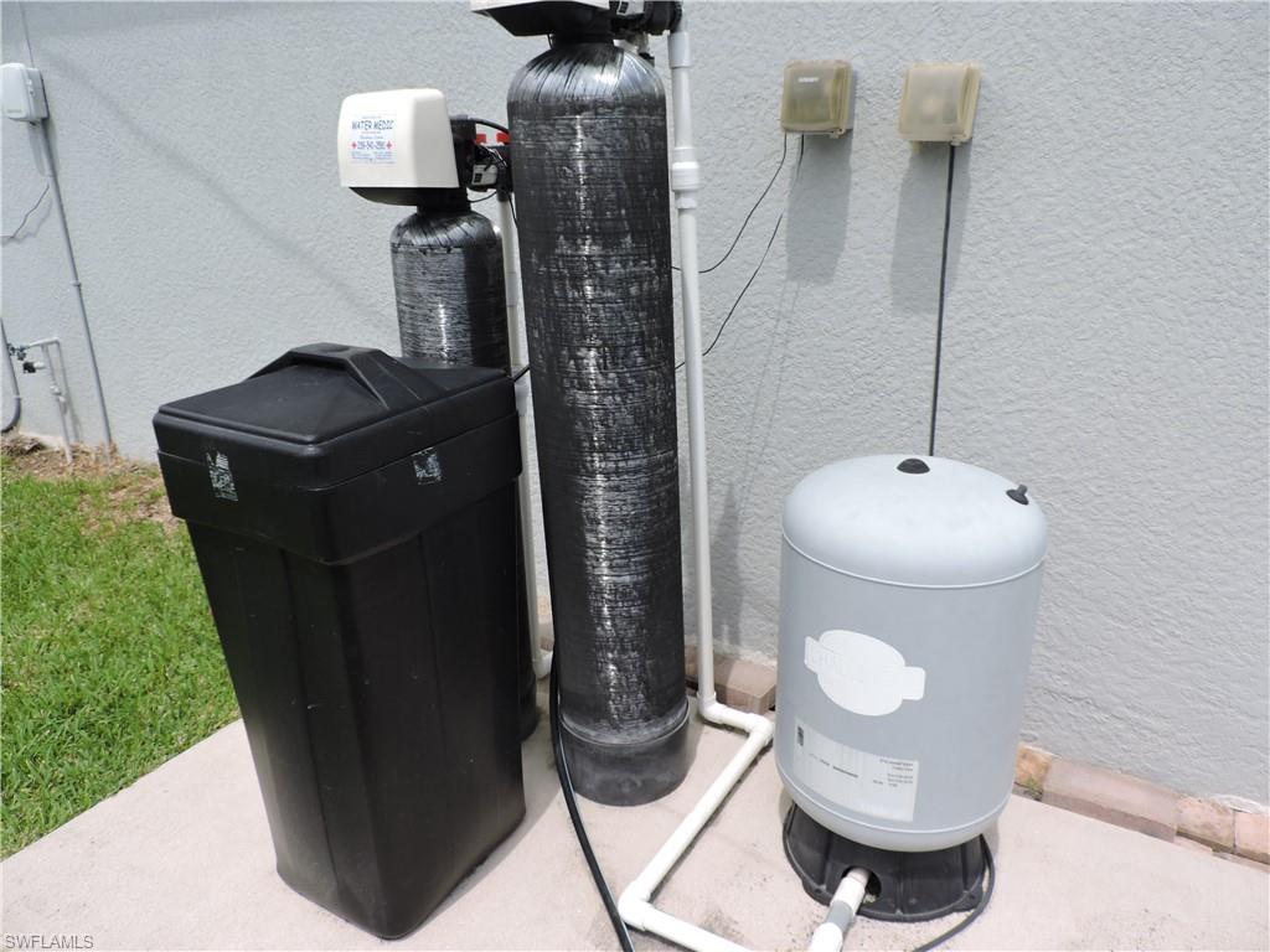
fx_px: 881
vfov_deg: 56.8
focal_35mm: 24
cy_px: 476
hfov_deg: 71.6
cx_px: 635
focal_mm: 4.3
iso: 100
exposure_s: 1/1000
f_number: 3
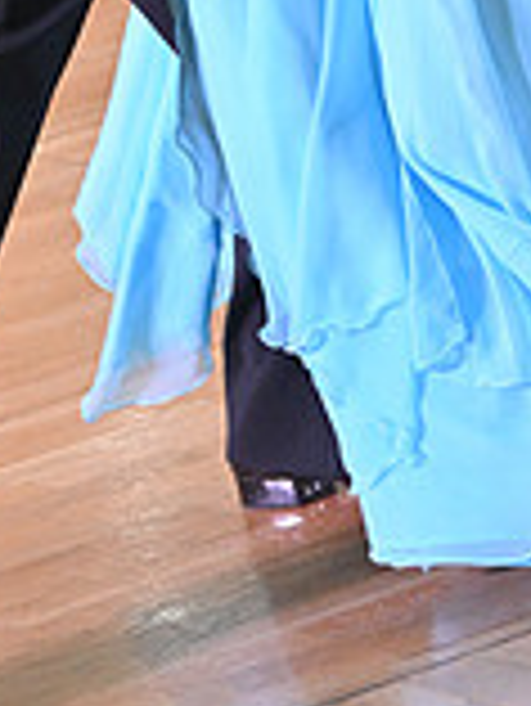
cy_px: -504
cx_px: 263
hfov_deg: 4.2
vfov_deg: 5.5
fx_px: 7251
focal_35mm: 355
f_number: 5
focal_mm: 100
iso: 3200
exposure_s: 1/400
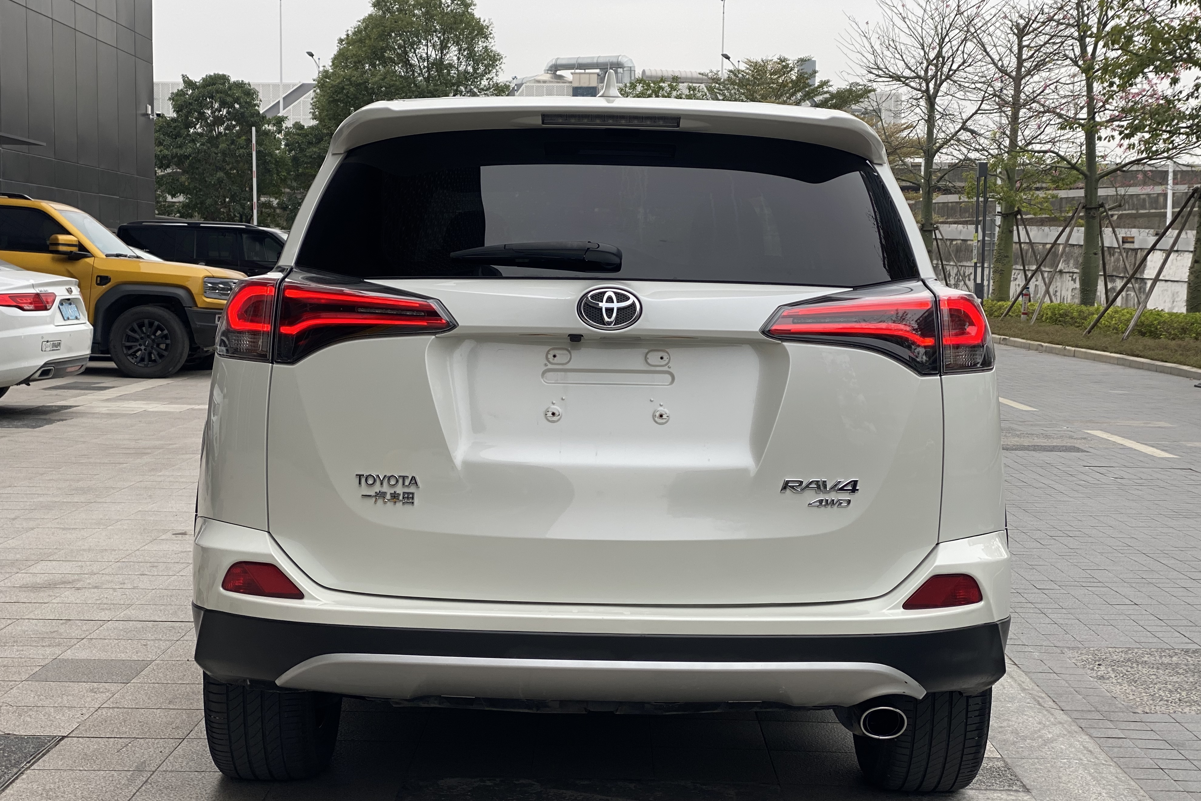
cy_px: 398
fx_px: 1835
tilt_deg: -4.6
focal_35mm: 55
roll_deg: -0.9
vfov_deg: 24.6
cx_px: 606
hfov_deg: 36.2
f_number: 2
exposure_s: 1/333
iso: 20
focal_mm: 6
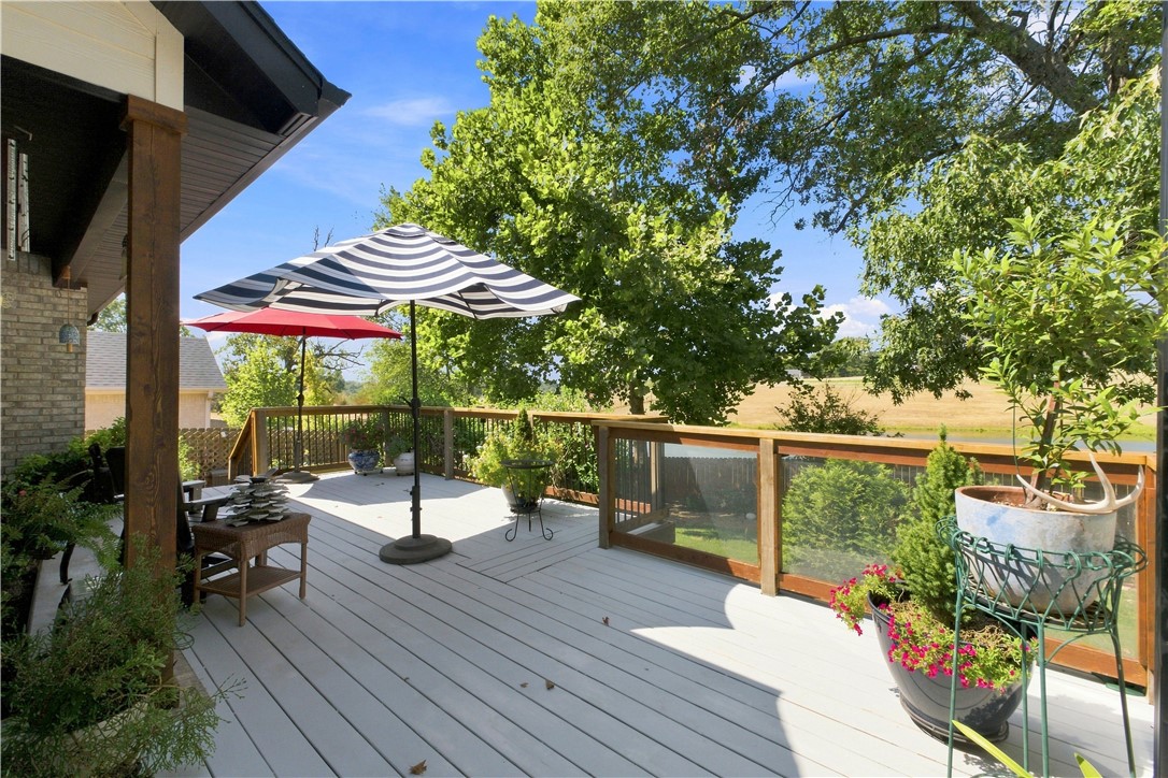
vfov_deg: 77.3
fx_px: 487
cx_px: 584
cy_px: 389
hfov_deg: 100.4
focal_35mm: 15
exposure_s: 1/500
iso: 320
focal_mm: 10
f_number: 9
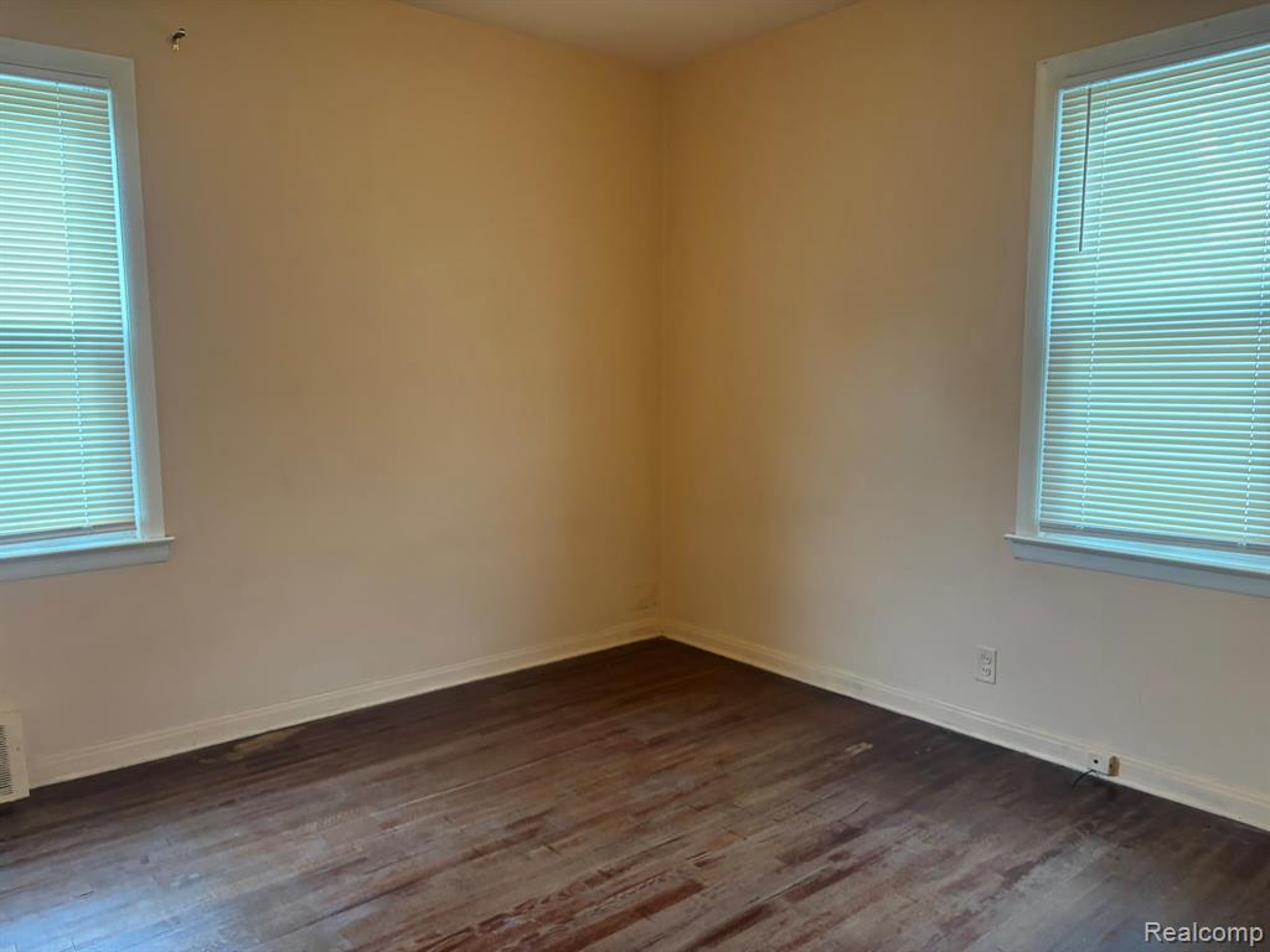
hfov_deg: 67.3
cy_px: 476
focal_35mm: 26
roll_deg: -0.2
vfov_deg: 53.1
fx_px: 954
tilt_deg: -5.8
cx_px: 635
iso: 250
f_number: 1.6
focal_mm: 5.96
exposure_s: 1/60
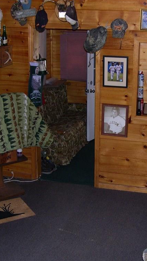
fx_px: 388
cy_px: 129
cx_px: 112
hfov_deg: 21.3
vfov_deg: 37.2
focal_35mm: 56
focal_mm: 8
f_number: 2.8
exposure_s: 1/60
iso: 262
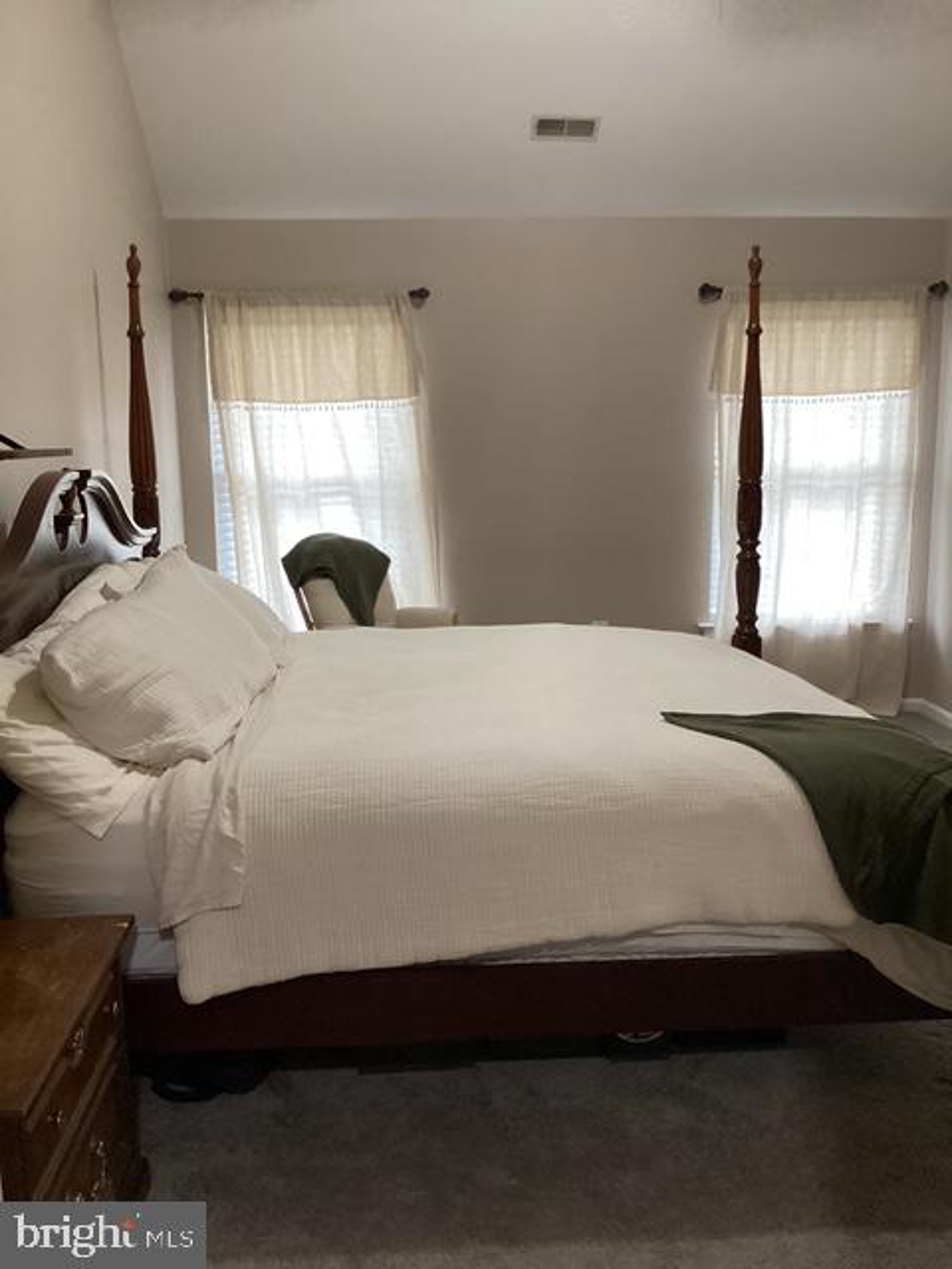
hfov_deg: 45.4
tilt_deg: -10.1
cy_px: 634
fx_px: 1137
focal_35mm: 31
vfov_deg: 58.4
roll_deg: -2.2
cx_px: 476
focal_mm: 3.3
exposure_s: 1/50
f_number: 2.4
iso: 320
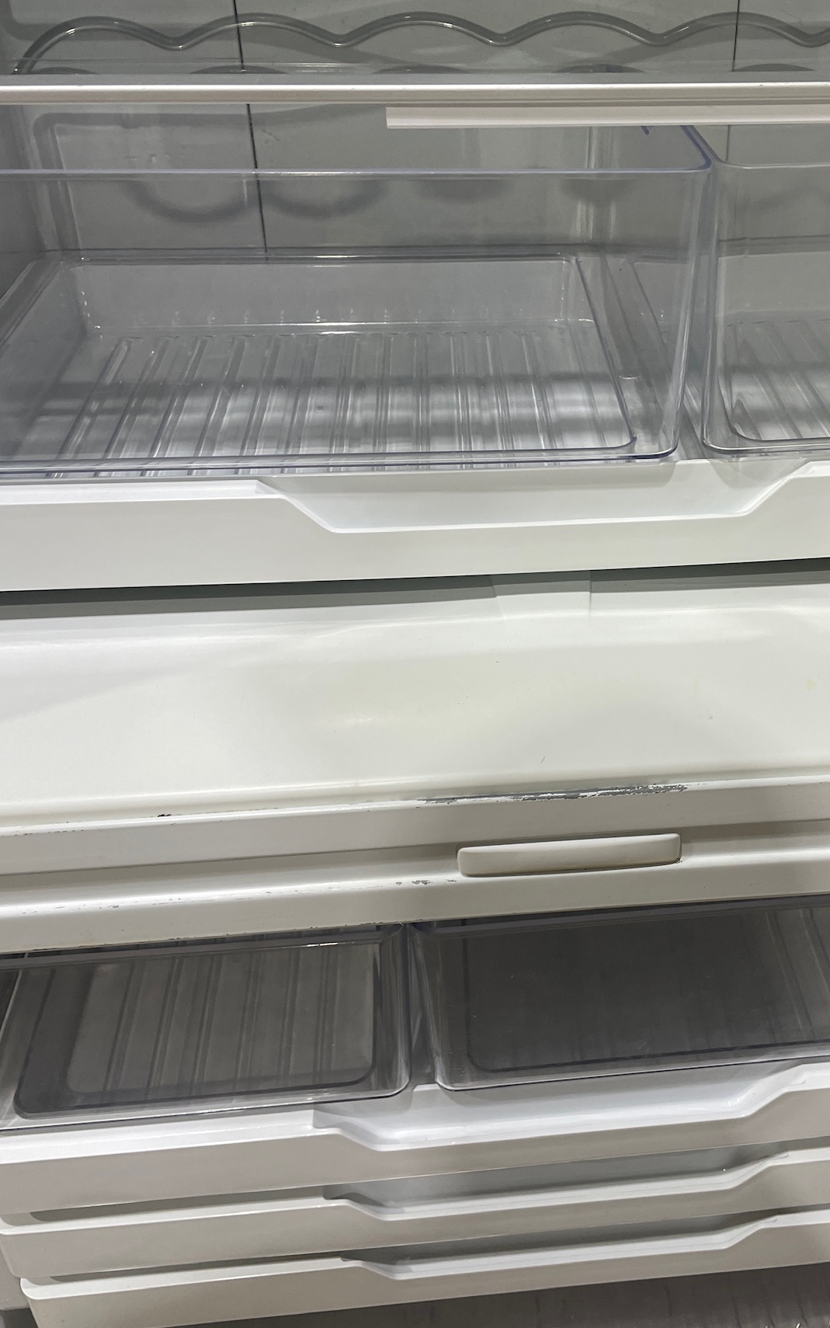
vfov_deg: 58.1
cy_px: 648
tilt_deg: -36.0
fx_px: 1194
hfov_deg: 37.8
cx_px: 571
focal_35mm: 33
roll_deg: +0.5
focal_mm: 4.2
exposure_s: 1/100
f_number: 1.6
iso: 80
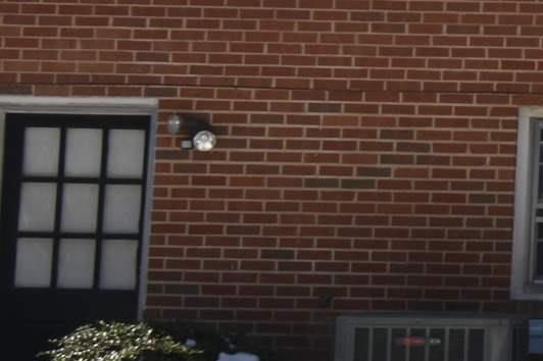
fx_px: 2351
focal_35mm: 156
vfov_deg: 8.8
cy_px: 57
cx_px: 964
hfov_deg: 12.1
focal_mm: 18
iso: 100
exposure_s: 1/200
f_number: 9
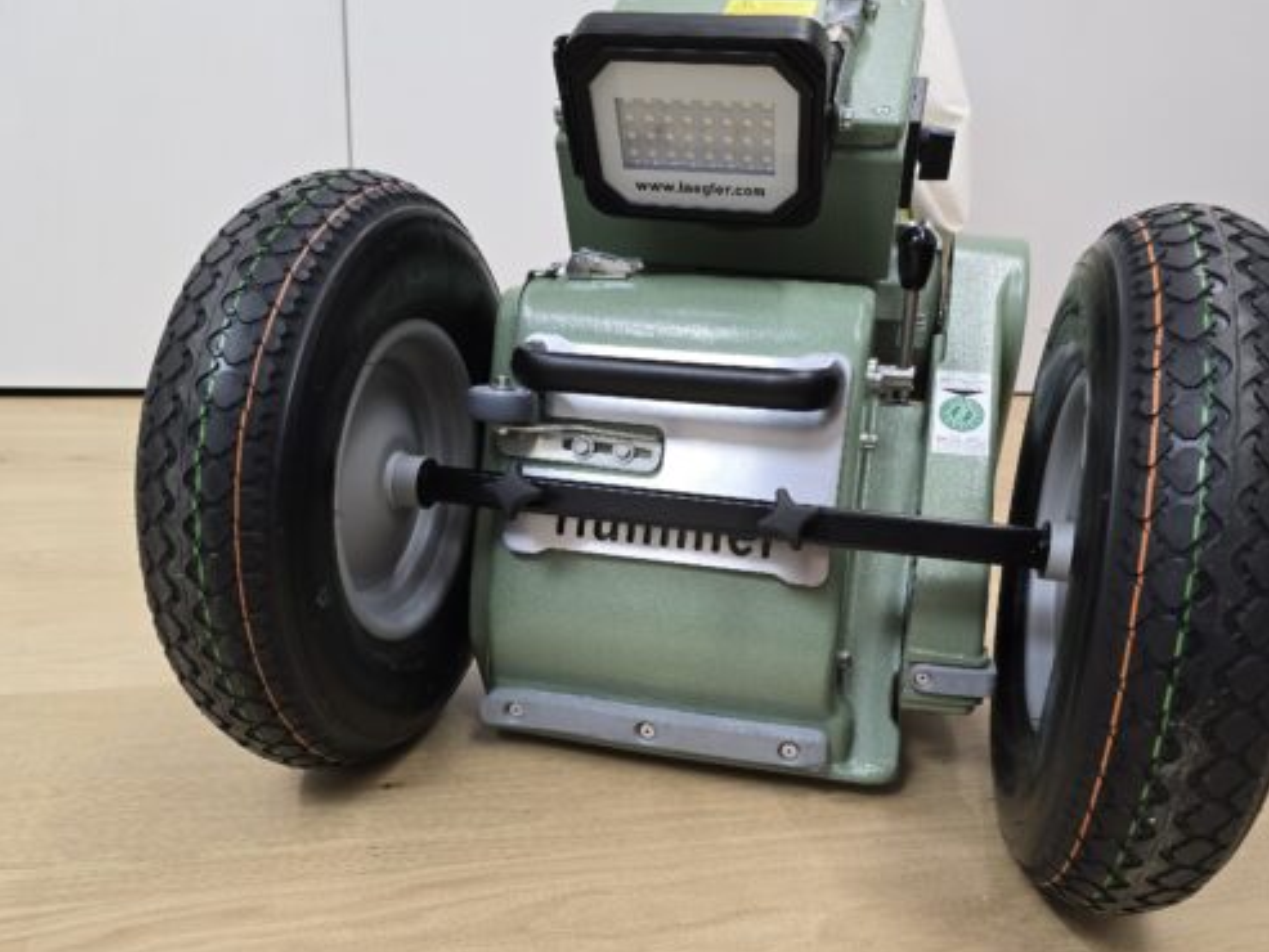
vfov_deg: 49.7
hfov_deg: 63.4
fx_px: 1027
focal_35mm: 28
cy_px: 533
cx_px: 644
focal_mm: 6.3
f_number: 1.7
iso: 250
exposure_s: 1/100
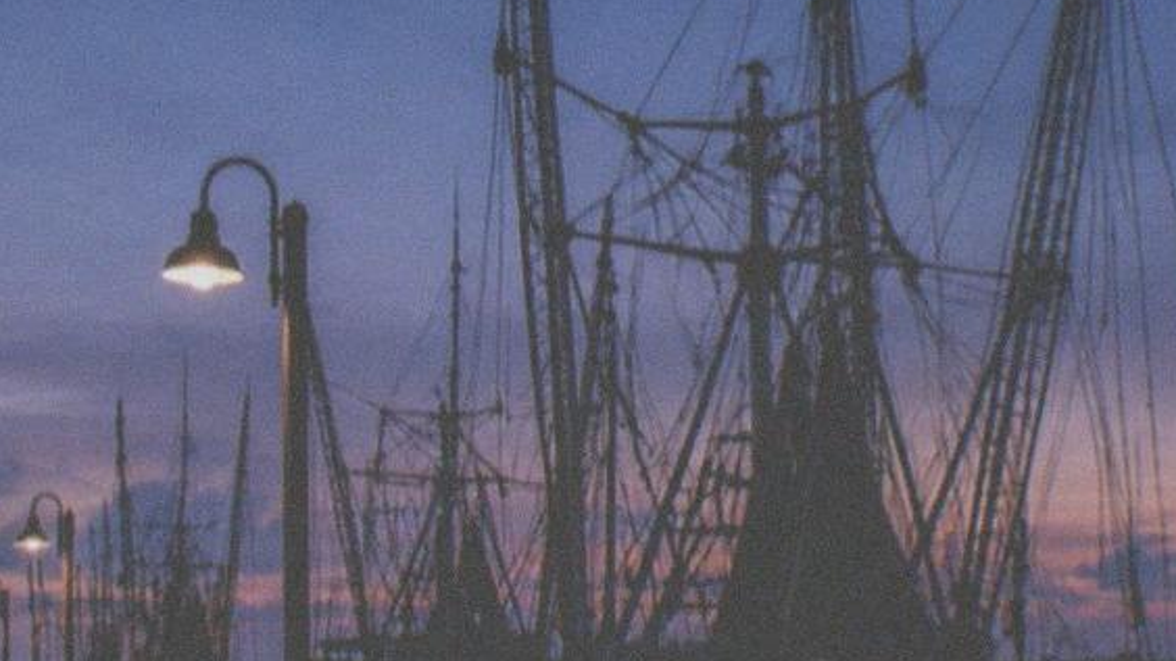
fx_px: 2026
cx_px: 505
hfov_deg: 32.3
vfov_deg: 18.2
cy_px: 628
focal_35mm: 65
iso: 800
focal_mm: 35
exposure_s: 1/320
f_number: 9
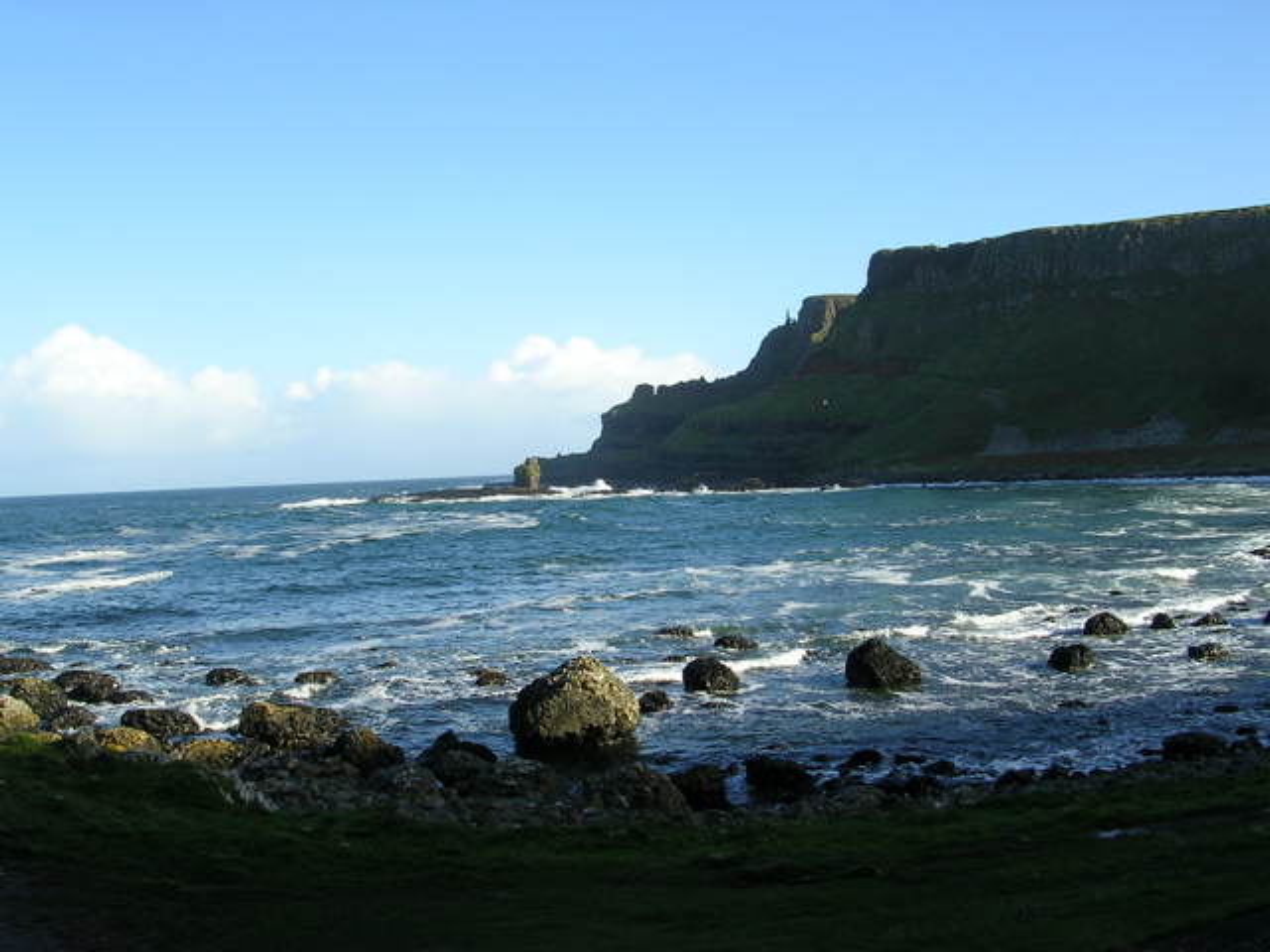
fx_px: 1394
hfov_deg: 49.0
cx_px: 635
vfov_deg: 37.7
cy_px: 476
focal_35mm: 38
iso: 50
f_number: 5.6
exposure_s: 1/170
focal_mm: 5.8
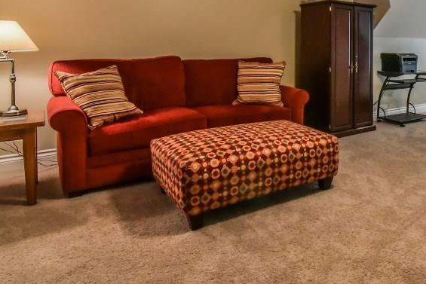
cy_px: 44
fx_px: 343
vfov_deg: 42.3
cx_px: 325
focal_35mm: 29
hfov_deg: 59.8
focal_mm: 16
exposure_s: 1/60
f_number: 8
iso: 4000
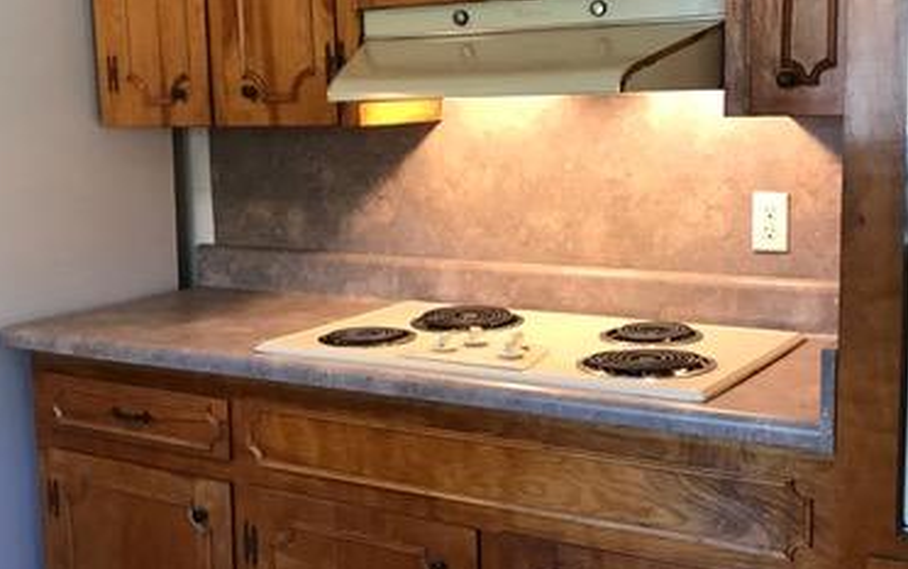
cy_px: 271
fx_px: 1263
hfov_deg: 39.5
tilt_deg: -7.7
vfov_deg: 25.4
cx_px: 444
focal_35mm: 51
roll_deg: +0.6
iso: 40
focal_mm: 3.99
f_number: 1.8
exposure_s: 1/15
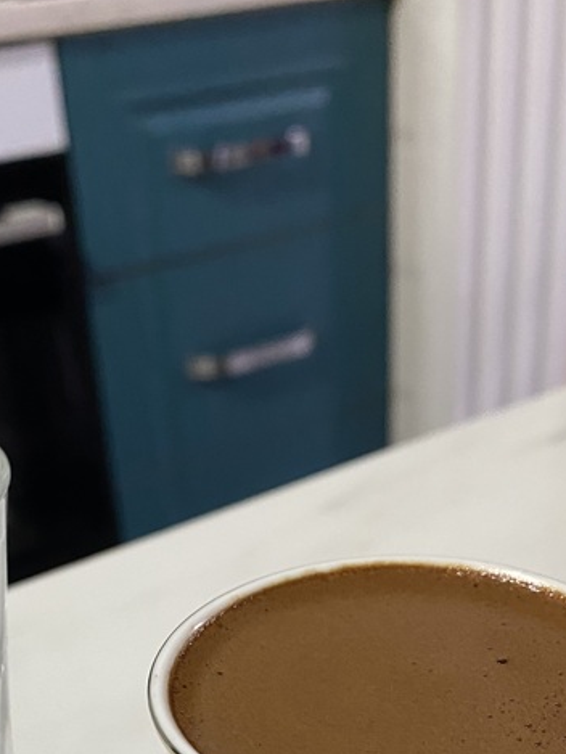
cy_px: 683
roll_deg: +5.8
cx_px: 164
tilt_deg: -30.3
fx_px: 1111
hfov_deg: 28.3
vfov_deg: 35.2
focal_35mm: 51
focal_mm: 4.25
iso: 320
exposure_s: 1/50
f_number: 1.8
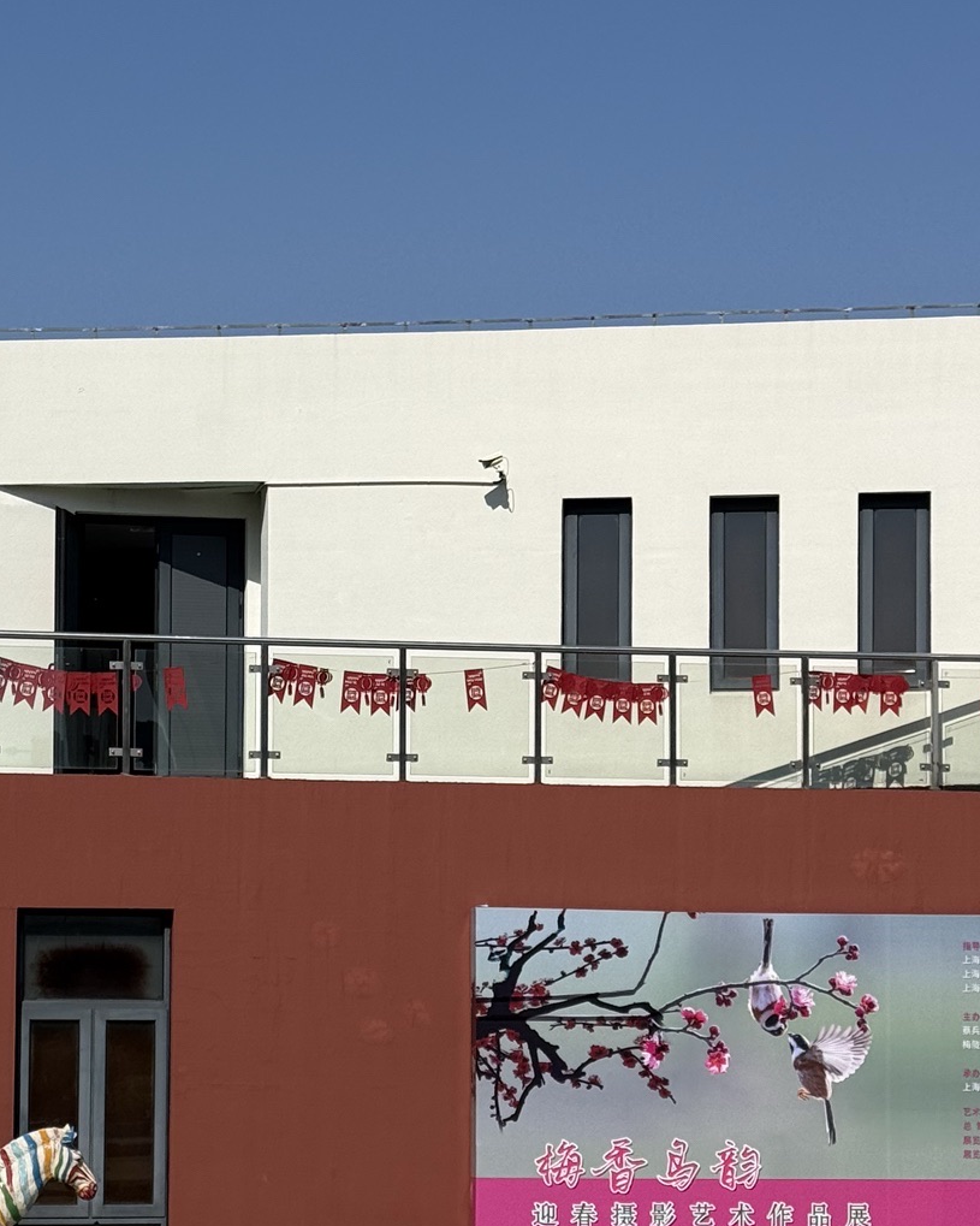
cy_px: 800
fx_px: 3336
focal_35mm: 92
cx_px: 429
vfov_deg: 20.8
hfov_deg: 16.7
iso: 64
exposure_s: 1/11364
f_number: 1.78
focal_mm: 6.76
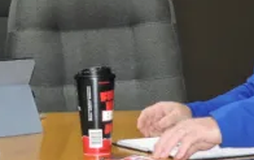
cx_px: 49
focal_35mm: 216
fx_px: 1497
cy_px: -53
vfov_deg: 6.0
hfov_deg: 9.7
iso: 250
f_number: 3.7
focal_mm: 10.7
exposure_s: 1/40
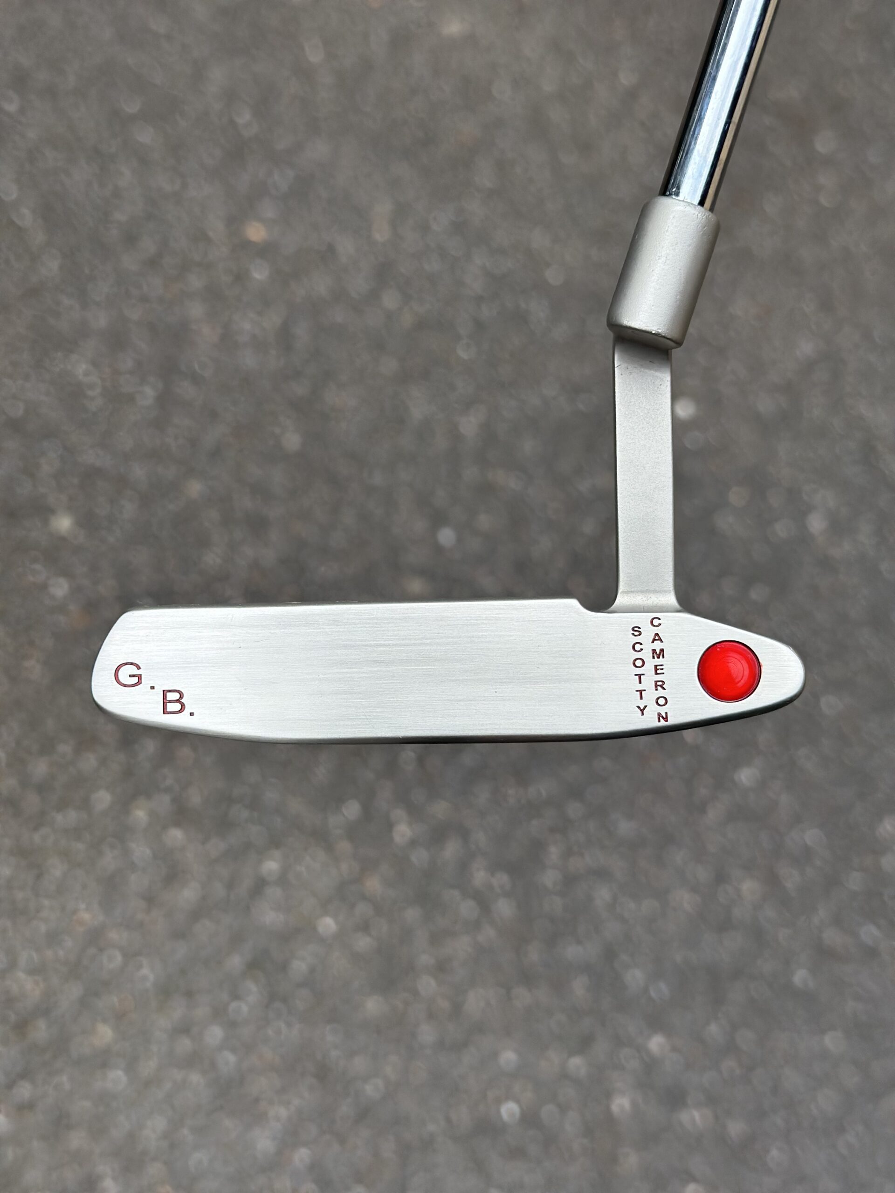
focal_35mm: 48
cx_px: 448
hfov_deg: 30.3
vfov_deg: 39.7
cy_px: 596
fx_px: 1655
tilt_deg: -57.2
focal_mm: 6.86
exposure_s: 1/2976
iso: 100
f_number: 1.78
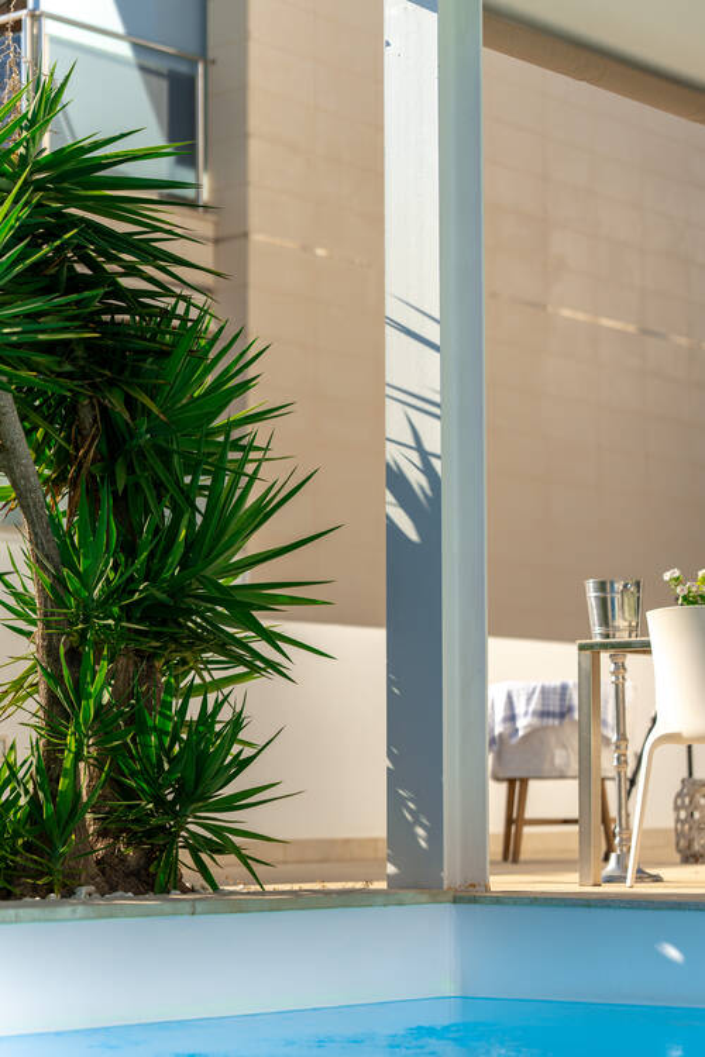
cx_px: 352
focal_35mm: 85
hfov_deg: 16.1
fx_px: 2497
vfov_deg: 23.9
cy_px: 528
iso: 100
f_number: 2
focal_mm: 85
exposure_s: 1/5000
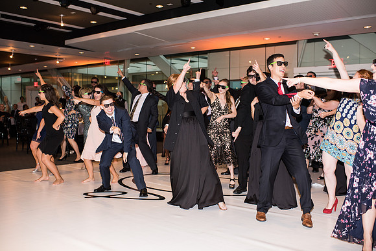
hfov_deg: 54.4
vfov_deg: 37.9
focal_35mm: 35
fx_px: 366
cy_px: 126
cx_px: 188
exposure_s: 1/160
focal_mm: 35
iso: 640
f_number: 2.5
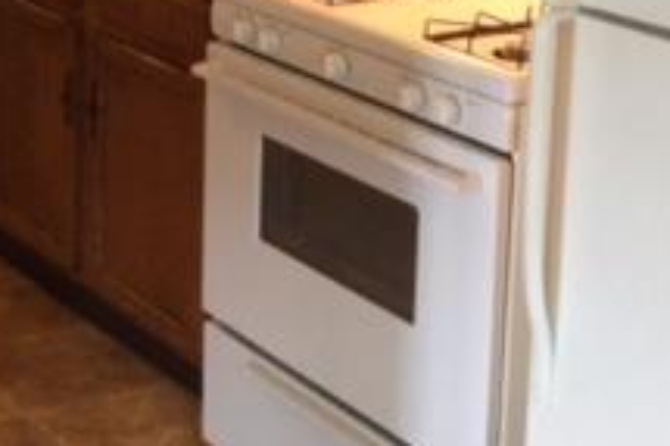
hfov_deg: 20.1
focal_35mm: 99
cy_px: 3
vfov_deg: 13.6
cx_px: 34
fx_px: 1841
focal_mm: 3.3
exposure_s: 1/24
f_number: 2.4
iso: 125
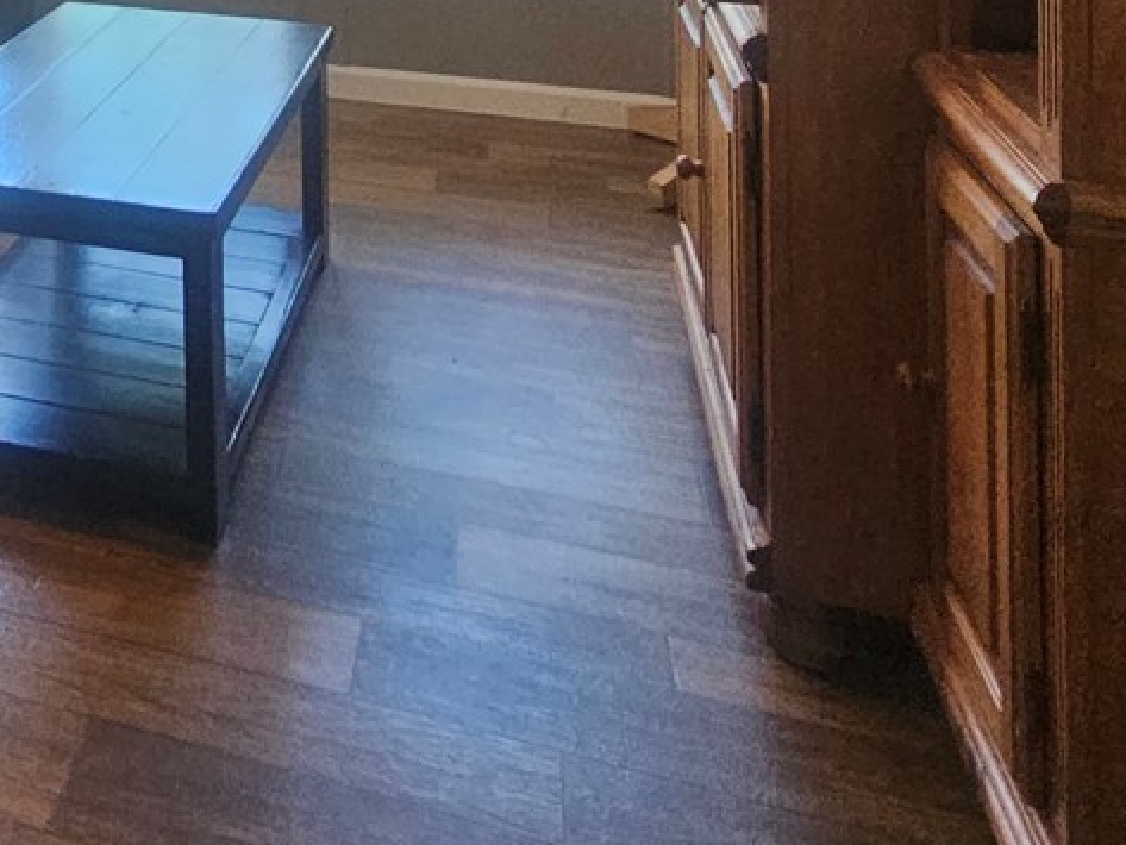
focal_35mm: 44
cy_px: -374
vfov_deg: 25.8
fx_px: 1432
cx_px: -209
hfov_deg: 34.7
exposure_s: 1/60
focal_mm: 2.2
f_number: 2.2
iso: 250
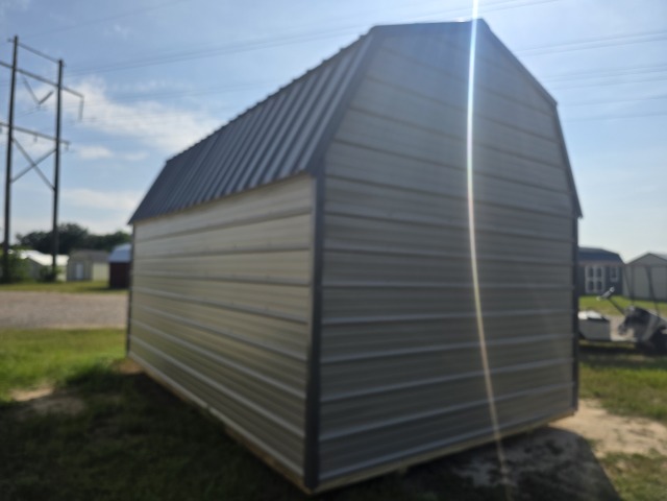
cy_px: 250
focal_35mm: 23
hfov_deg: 73.9
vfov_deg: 58.9
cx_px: 334
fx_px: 443
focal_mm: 6.3
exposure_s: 1/7944
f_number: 1.7
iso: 64
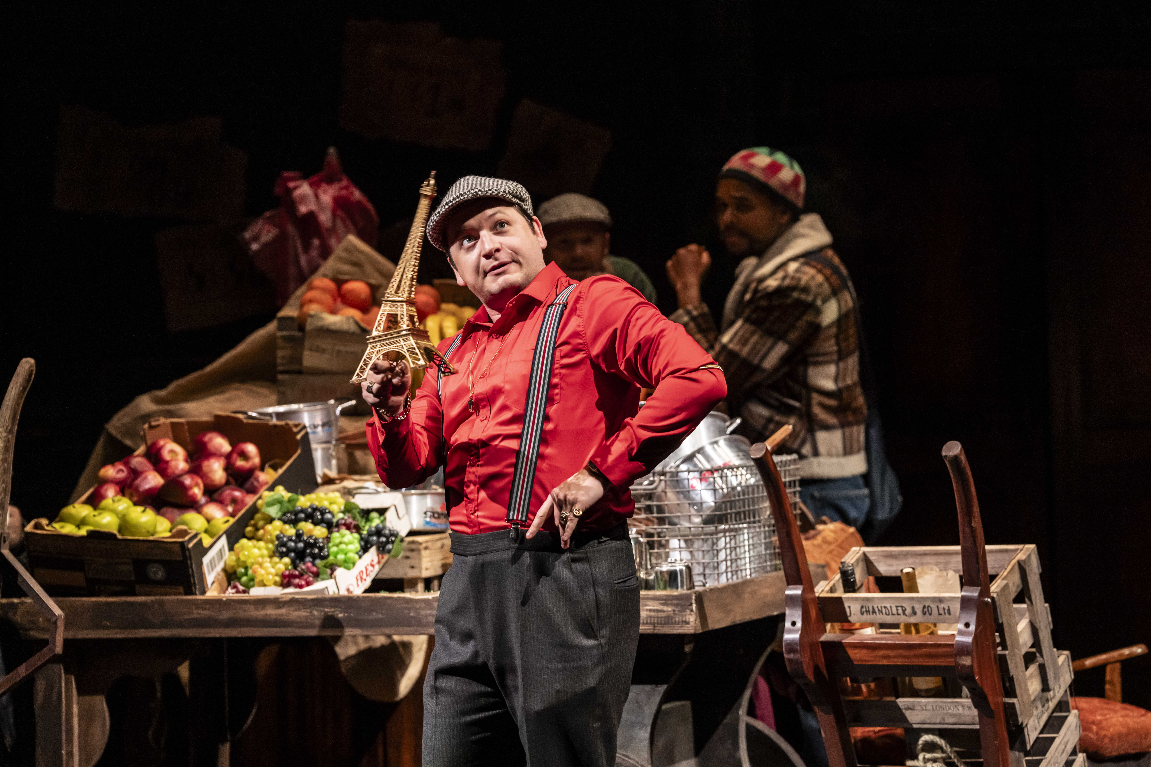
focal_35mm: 151
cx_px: 576
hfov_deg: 13.6
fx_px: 4827
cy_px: 384
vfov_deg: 9.1
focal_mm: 151
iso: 1600
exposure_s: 1/250
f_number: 4
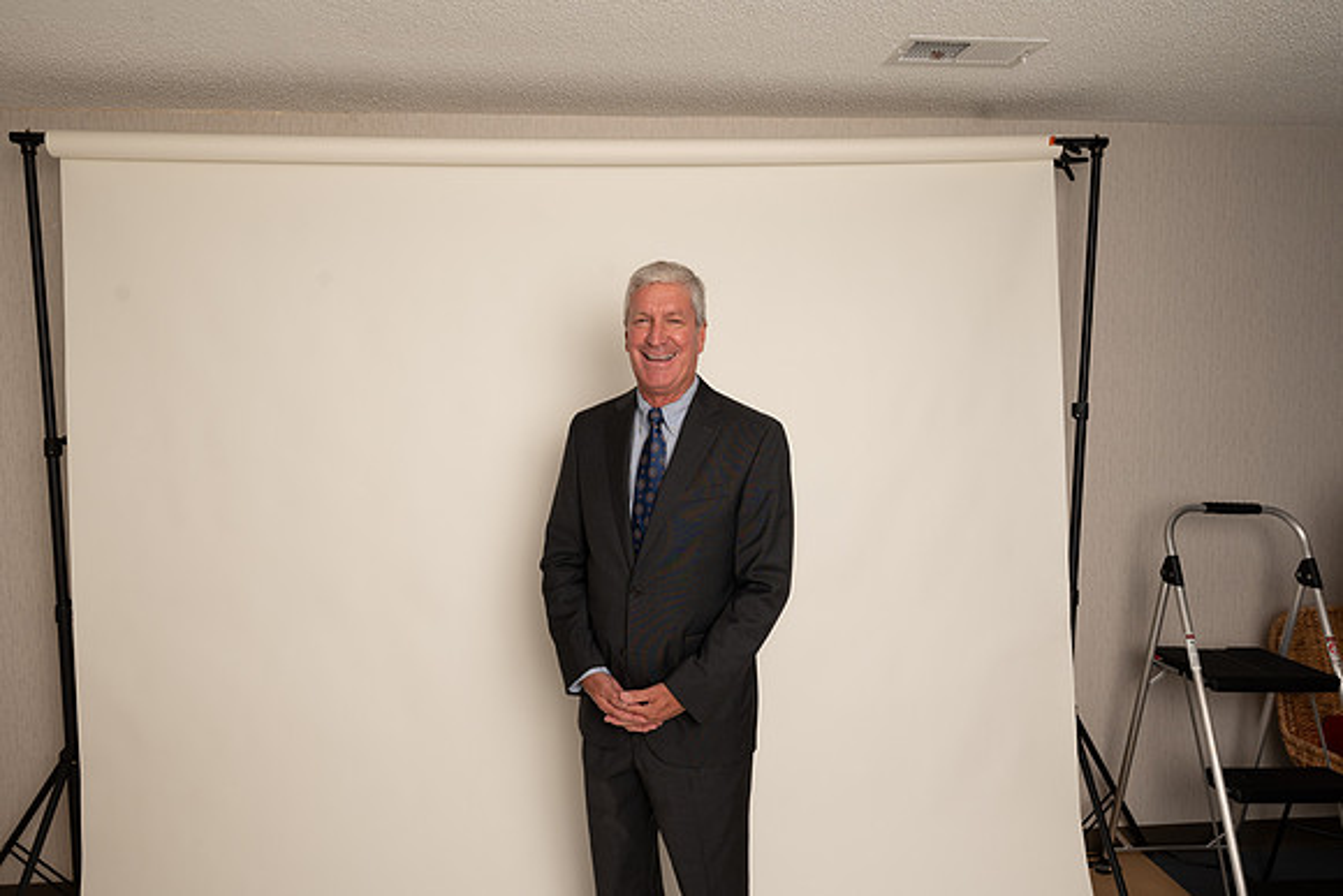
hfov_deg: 73.7
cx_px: 672
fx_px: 896
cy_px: 448
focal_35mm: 24
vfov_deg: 53.2
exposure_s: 1/200
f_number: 6.3
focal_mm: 24
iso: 125
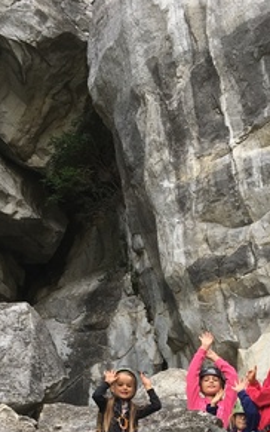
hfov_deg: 19.7
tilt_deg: +20.4
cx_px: 173
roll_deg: -1.1
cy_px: 449
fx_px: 777
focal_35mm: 66
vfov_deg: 28.8
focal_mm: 4.15
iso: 25
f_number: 2.2
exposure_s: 1/158
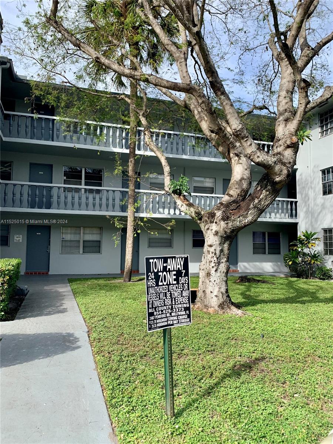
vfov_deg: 67.3
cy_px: 222
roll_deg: -1.3
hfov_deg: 53.1
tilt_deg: +6.1
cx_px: 166
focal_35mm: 26
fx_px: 333
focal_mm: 4.25
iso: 25
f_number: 1.8
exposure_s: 1/1001
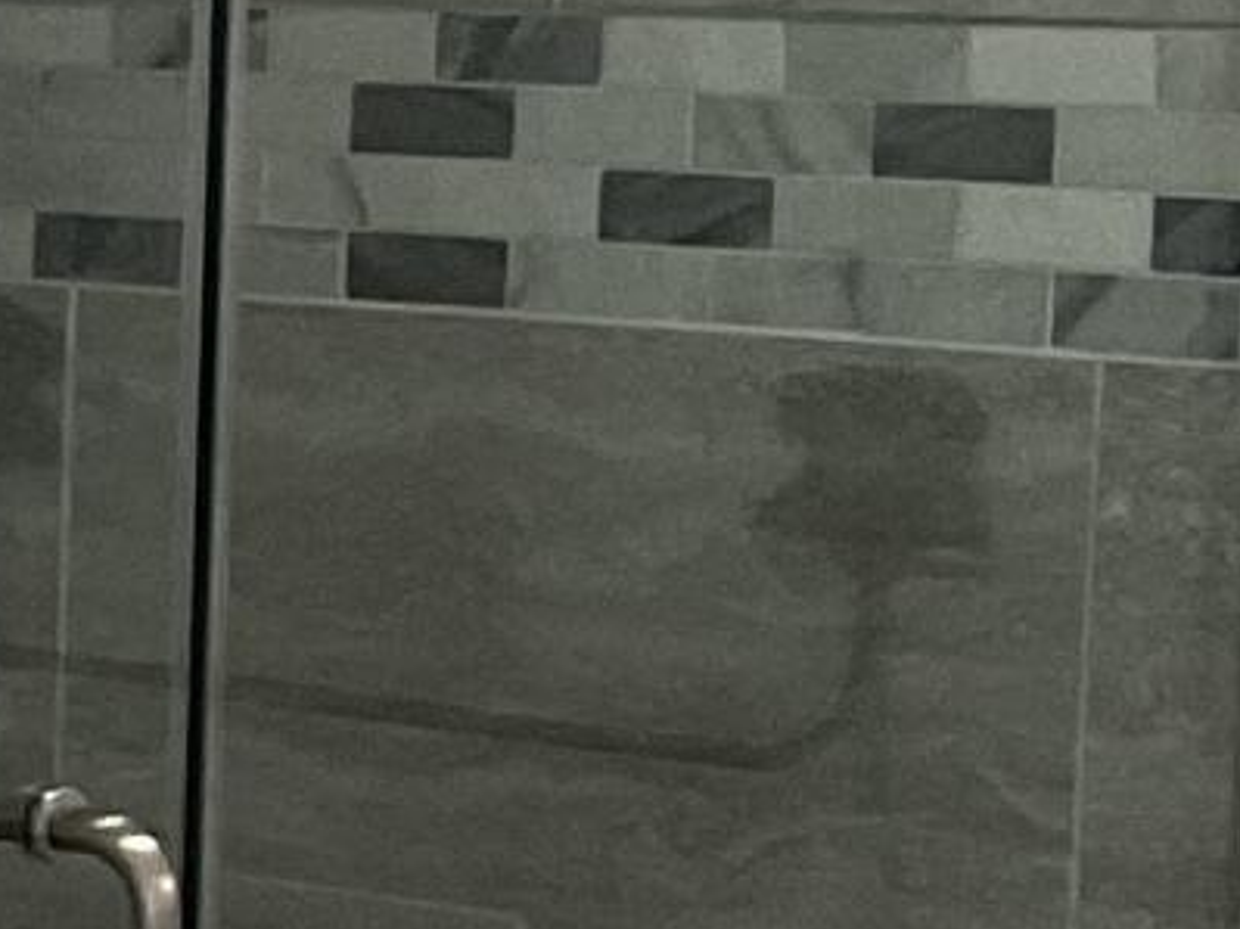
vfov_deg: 6.8
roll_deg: +1.9
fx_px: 7807
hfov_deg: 8.0
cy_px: 1019
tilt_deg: -10.3
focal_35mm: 218
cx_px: -2244
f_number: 1.8
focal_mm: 3
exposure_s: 1/60
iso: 40
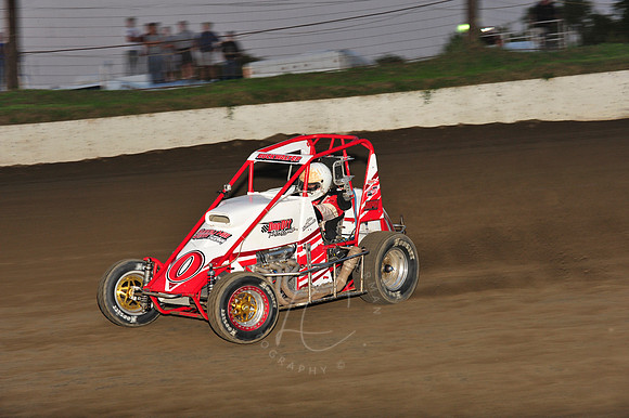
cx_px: 314
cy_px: 209
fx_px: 1833
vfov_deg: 13.0
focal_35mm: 105
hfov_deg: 19.5
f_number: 7.1
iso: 800
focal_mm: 105
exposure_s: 1/320
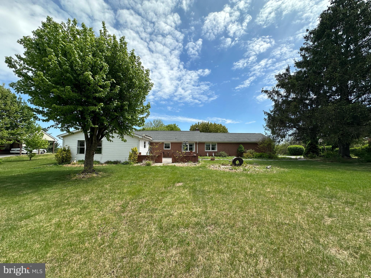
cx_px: 186
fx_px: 150
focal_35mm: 14
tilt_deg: +4.0
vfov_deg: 85.7
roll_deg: -1.7
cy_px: 139
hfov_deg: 102.1
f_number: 2.2
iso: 50
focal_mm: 2.22
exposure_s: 1/1984
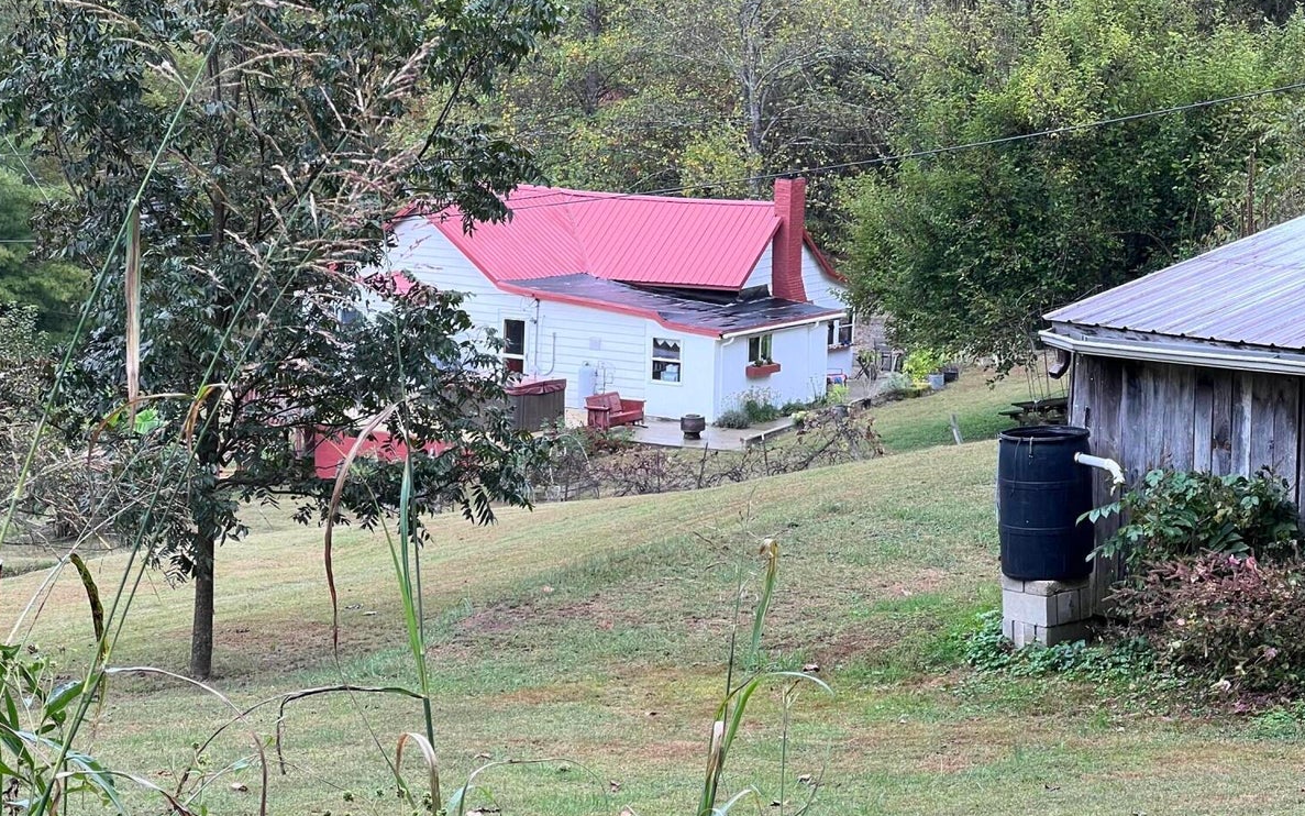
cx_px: 651
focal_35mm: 110
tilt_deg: -8.7
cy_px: 537
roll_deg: -1.1
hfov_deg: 18.9
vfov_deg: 11.9
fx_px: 3912
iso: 50
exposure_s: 1/99
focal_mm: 9
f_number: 2.8
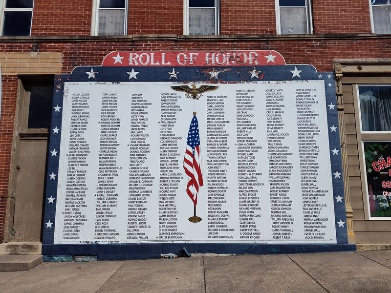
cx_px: 196
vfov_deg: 58.9
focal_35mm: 23
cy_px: 146
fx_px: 260
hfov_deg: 73.9
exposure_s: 1/3769
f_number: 1.8
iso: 100
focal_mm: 5.56
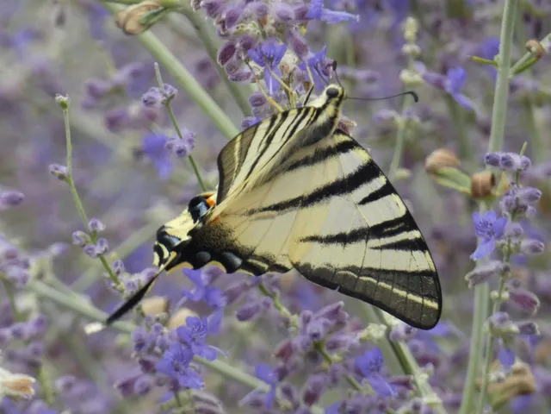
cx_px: 276
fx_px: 7465
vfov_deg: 3.2
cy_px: 207
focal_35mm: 469
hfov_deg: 4.2
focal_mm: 84
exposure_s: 1/100
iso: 160
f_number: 5.6
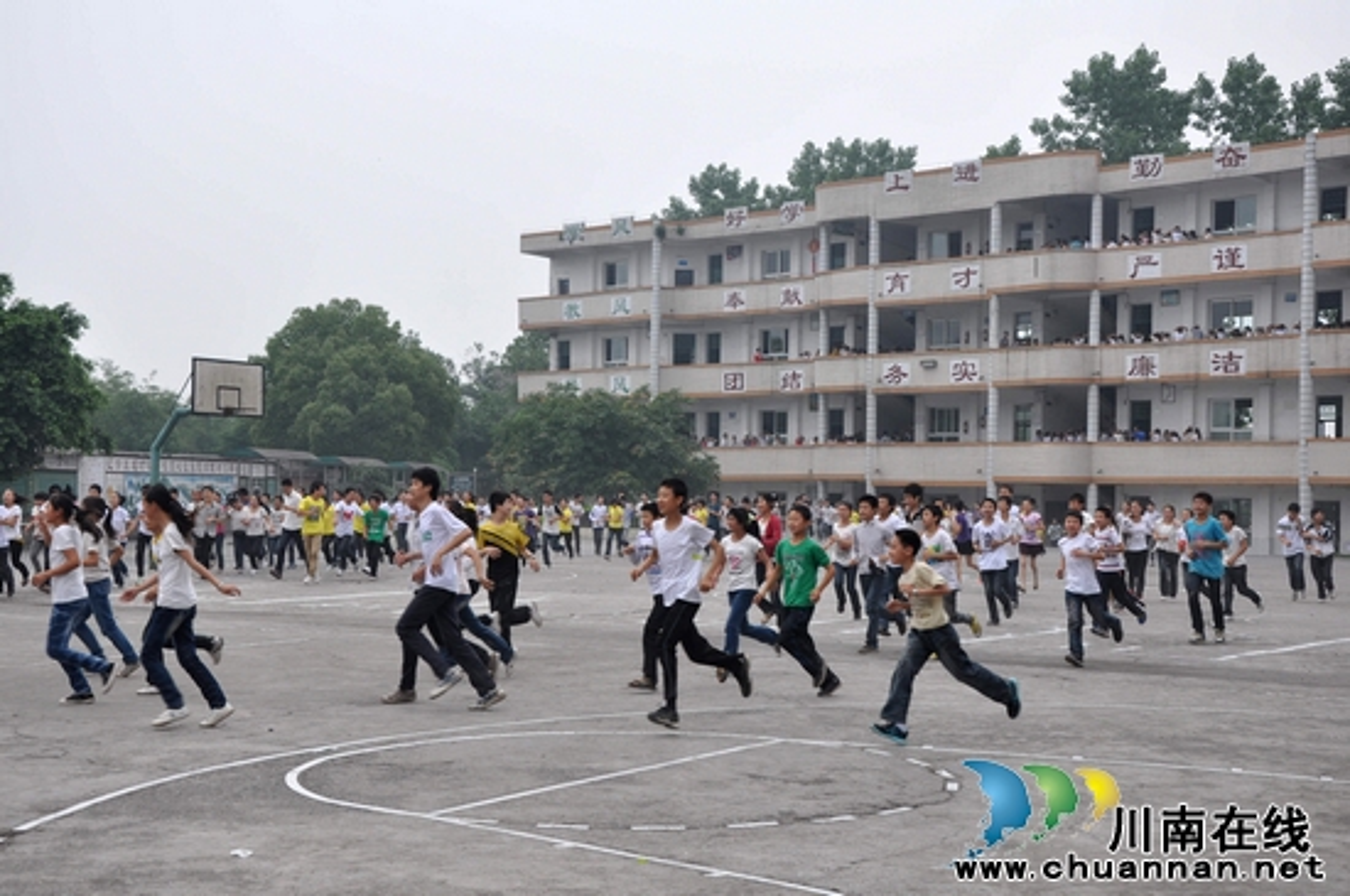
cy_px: 448
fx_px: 1966
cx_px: 675
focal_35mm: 52
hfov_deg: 37.9
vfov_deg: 25.7
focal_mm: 35
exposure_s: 1/200
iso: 200
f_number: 7.1
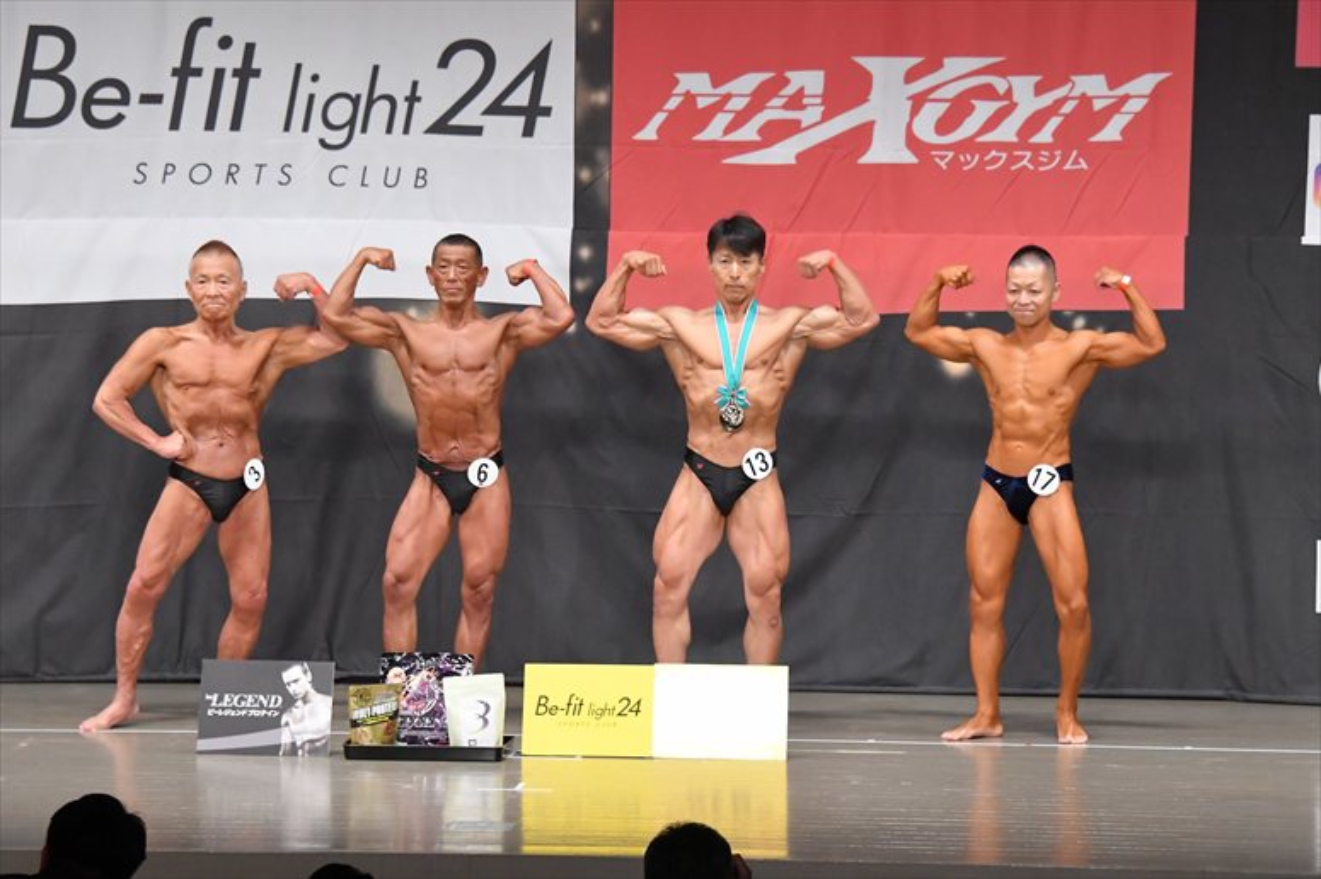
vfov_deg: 9.1
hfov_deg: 13.7
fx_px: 5502
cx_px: 660
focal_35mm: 150
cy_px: 440
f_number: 5.6
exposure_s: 1/400
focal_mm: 100
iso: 6400
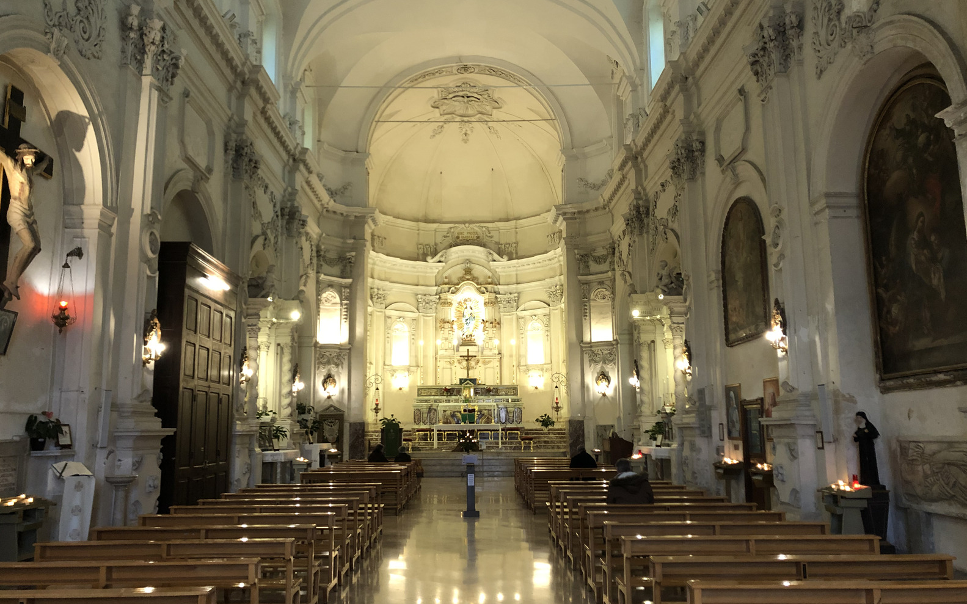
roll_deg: +1.2
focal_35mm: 30
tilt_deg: +9.4
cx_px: 484
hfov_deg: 62.9
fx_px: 791
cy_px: 302
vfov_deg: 41.8
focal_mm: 4
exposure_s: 1/11
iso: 100
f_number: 1.8
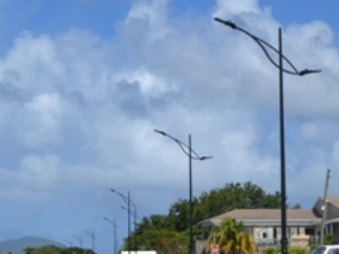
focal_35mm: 120
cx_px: 179
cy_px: 173
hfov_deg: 16.4
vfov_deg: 12.3
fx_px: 1175
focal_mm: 42
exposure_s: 1/320
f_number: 9
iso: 100
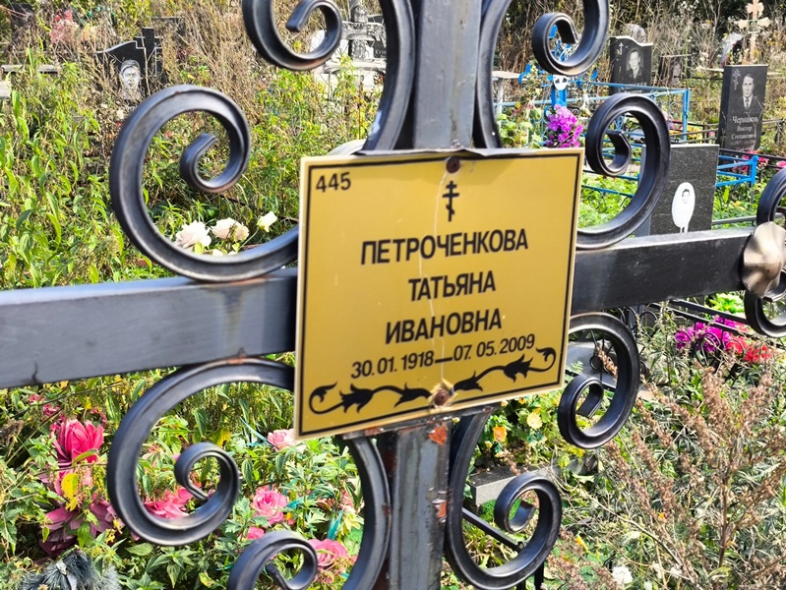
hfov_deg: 38.2
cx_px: 393
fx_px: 1136
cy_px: 295
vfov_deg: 29.1
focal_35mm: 50
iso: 50
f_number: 1.7
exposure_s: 1/176
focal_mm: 4.71
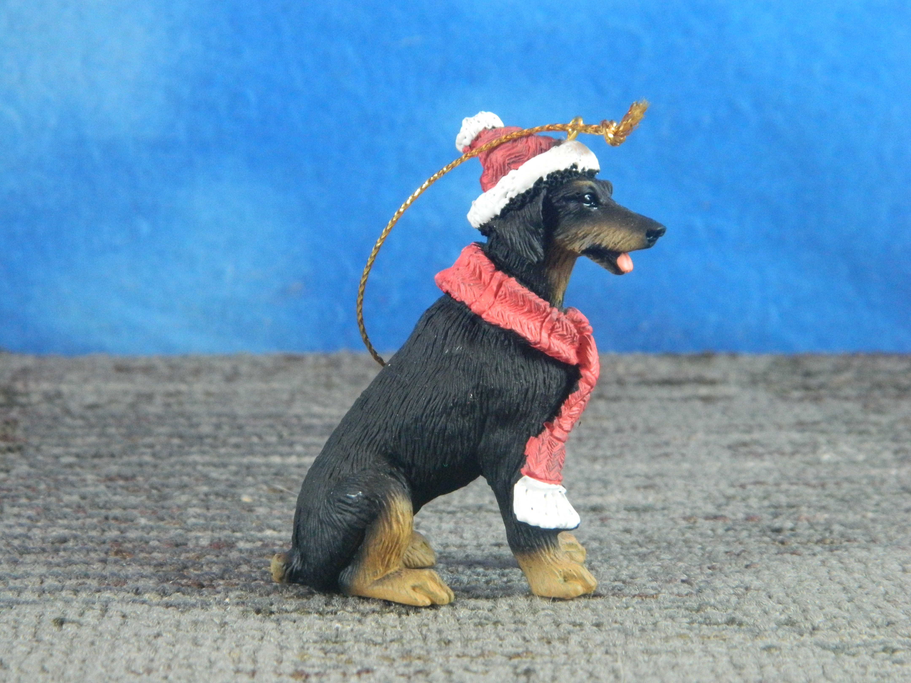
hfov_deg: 19.1
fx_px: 2711
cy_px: 342
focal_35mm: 103
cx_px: 456
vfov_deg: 14.4
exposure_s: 1/15
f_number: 4.5
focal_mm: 18.6
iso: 400
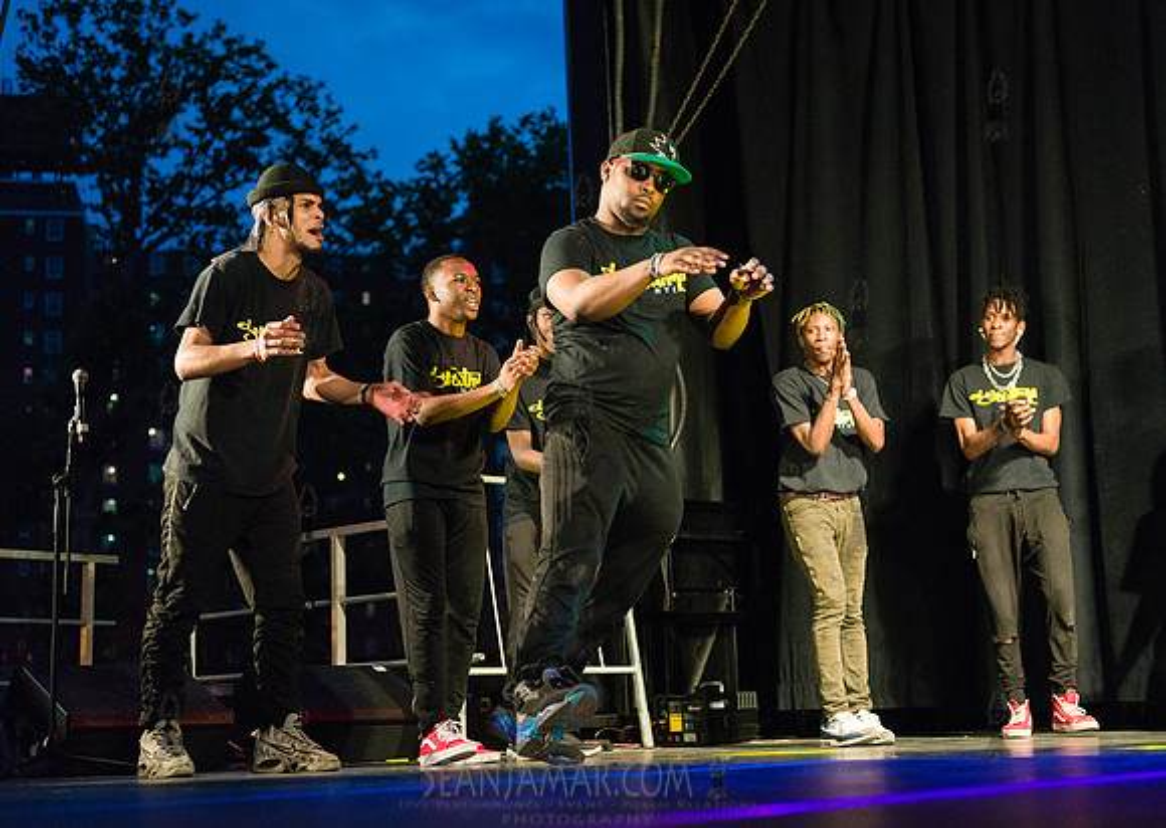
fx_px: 1932
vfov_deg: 24.2
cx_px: 621
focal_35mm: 58
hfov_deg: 33.6
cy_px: 414
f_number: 2.8
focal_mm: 56
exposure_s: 1/1000
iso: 4000
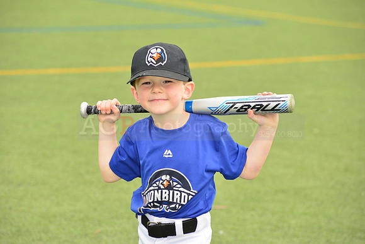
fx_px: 1724
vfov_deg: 8.1
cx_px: 182
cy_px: 122
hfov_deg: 12.1
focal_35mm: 170
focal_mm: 170
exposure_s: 1/200
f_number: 8
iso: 250
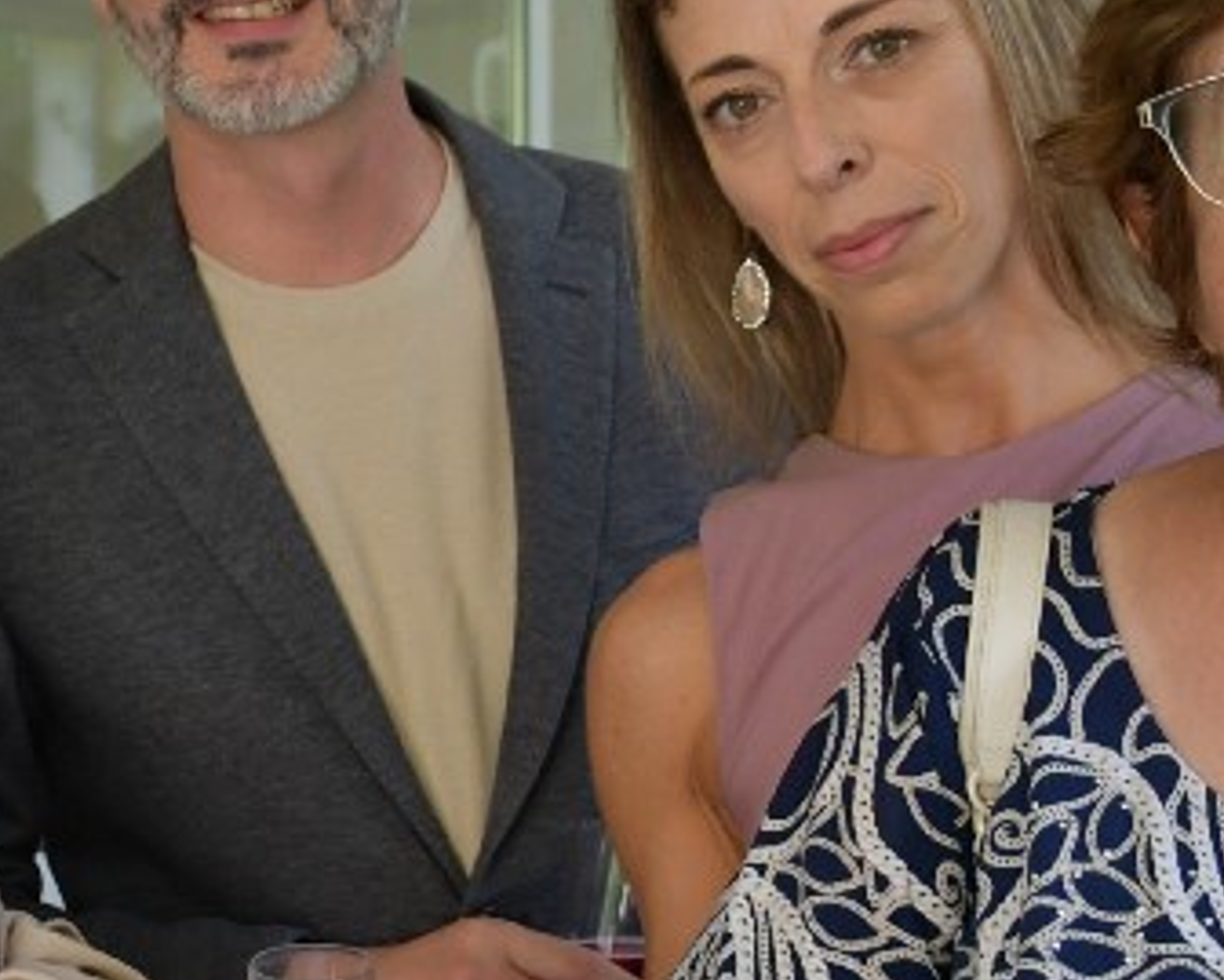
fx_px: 4348
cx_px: 91
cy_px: 474
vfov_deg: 12.9
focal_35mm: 120
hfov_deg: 15.8
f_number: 4
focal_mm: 28
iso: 800
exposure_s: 1/250
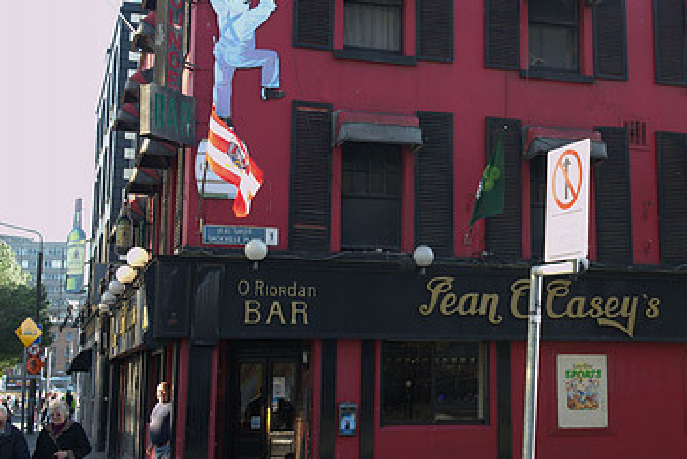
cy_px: 196
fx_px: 1145
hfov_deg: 33.1
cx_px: 459
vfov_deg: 22.6
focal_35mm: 60
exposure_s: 1/100
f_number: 5
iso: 800
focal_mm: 38
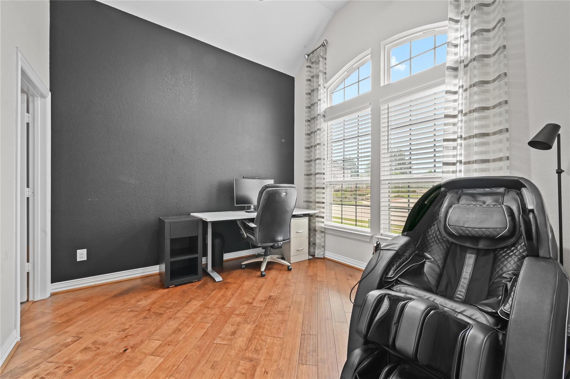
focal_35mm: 14
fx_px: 221
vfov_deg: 81.1
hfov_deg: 104.3
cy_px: 190
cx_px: 285
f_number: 14
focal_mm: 14
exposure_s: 1.6
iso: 200
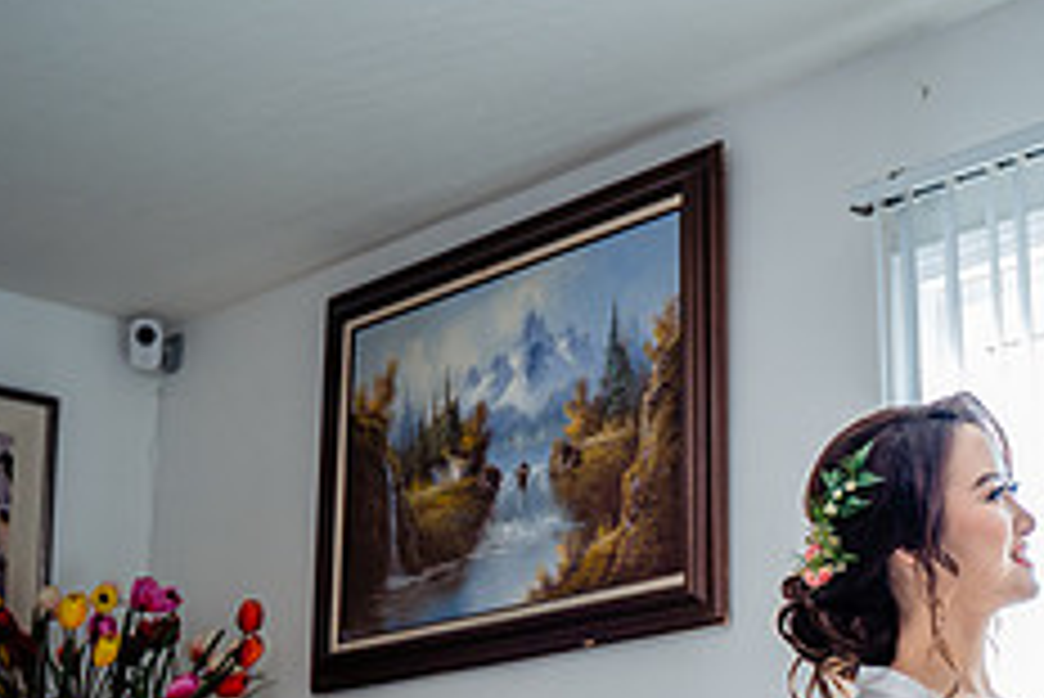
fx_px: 2176
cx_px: 810
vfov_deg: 17.9
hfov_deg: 26.6
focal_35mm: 75
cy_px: 660
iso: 250
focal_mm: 30
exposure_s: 1/160
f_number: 2.8
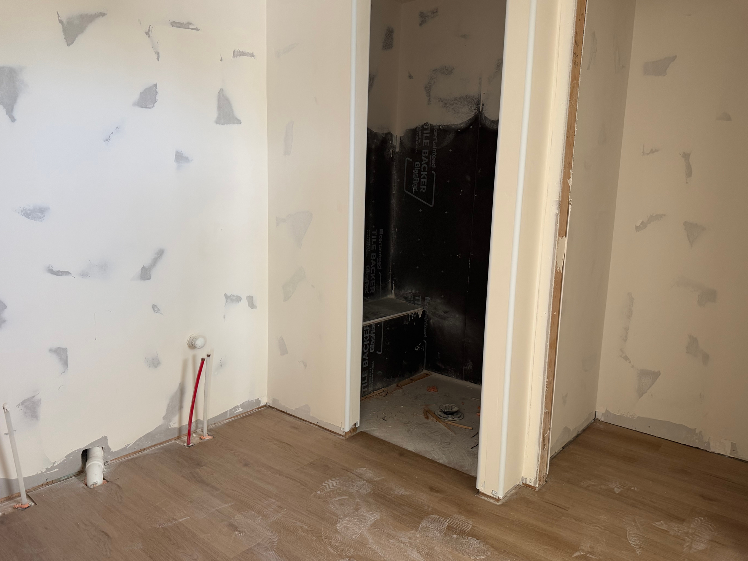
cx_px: 361
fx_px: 540
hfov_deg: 69.4
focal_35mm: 25
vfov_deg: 54.9
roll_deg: -2.8
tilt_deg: -9.6
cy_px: 278
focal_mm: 6.76
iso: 200
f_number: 1.78
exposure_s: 1/110
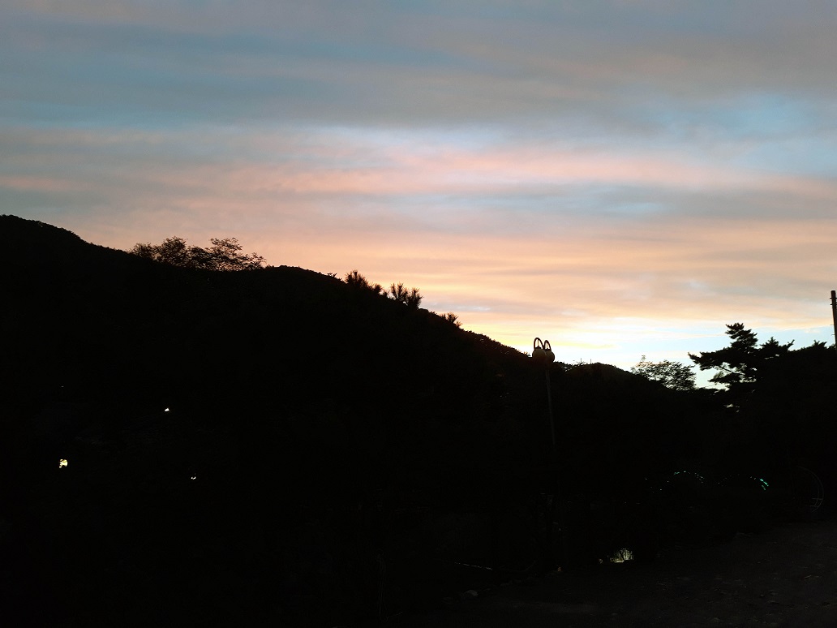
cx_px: 418
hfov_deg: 65.3
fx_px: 653
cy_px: 314
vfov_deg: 51.4
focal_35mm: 27
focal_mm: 3.71
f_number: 1.7
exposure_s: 1/40
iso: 50
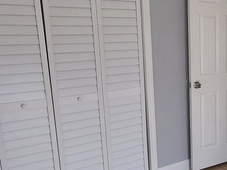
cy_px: 98
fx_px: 315
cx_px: 255
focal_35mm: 48
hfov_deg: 33.9
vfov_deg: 30.2
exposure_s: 1/120
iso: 40
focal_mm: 1.74
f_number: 2.2
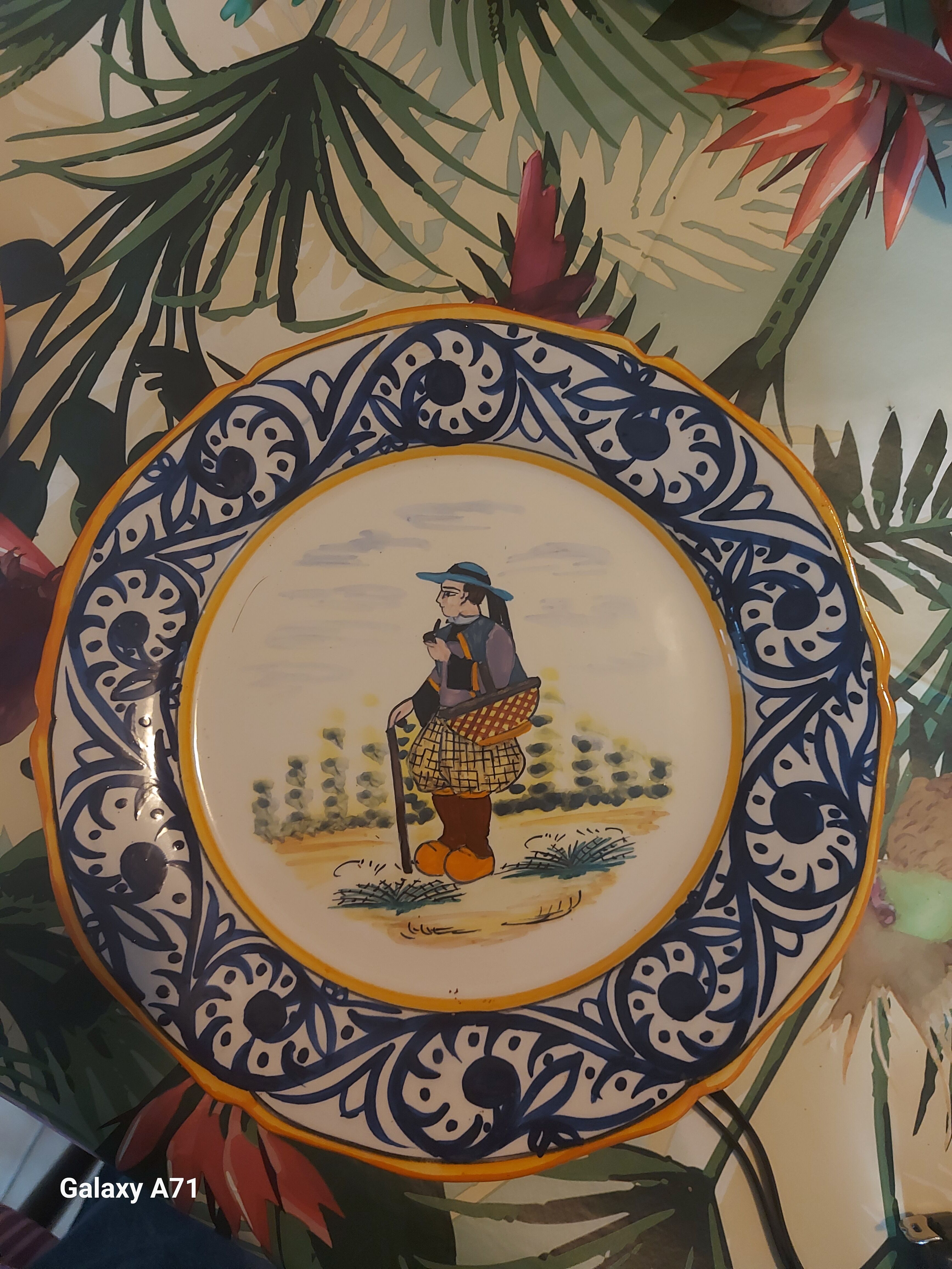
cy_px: 634
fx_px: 880
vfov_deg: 71.6
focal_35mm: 24
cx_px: 476
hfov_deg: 56.8
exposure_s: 1/25
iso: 400
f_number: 1.8
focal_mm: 5.23
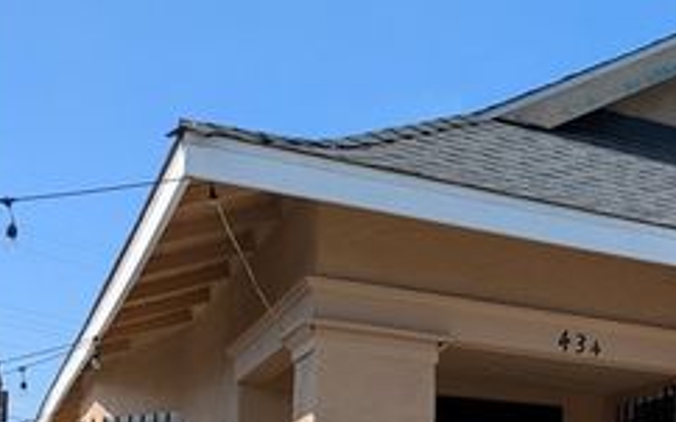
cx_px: 863
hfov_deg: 25.5
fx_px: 1289
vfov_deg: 17.5
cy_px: 531
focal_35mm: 70
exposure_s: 1/1653
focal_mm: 5.43
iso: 49
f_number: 1.89
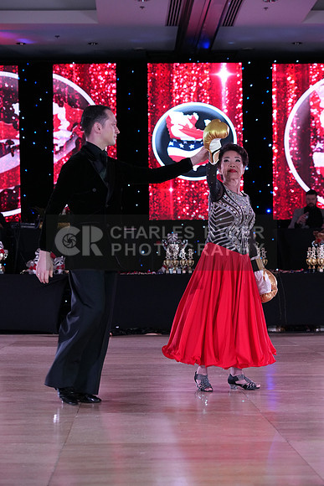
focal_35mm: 75
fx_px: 1012
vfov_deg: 27.0
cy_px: 243
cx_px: 162
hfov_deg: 18.2
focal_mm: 75
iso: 2500
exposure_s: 1/250
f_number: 5
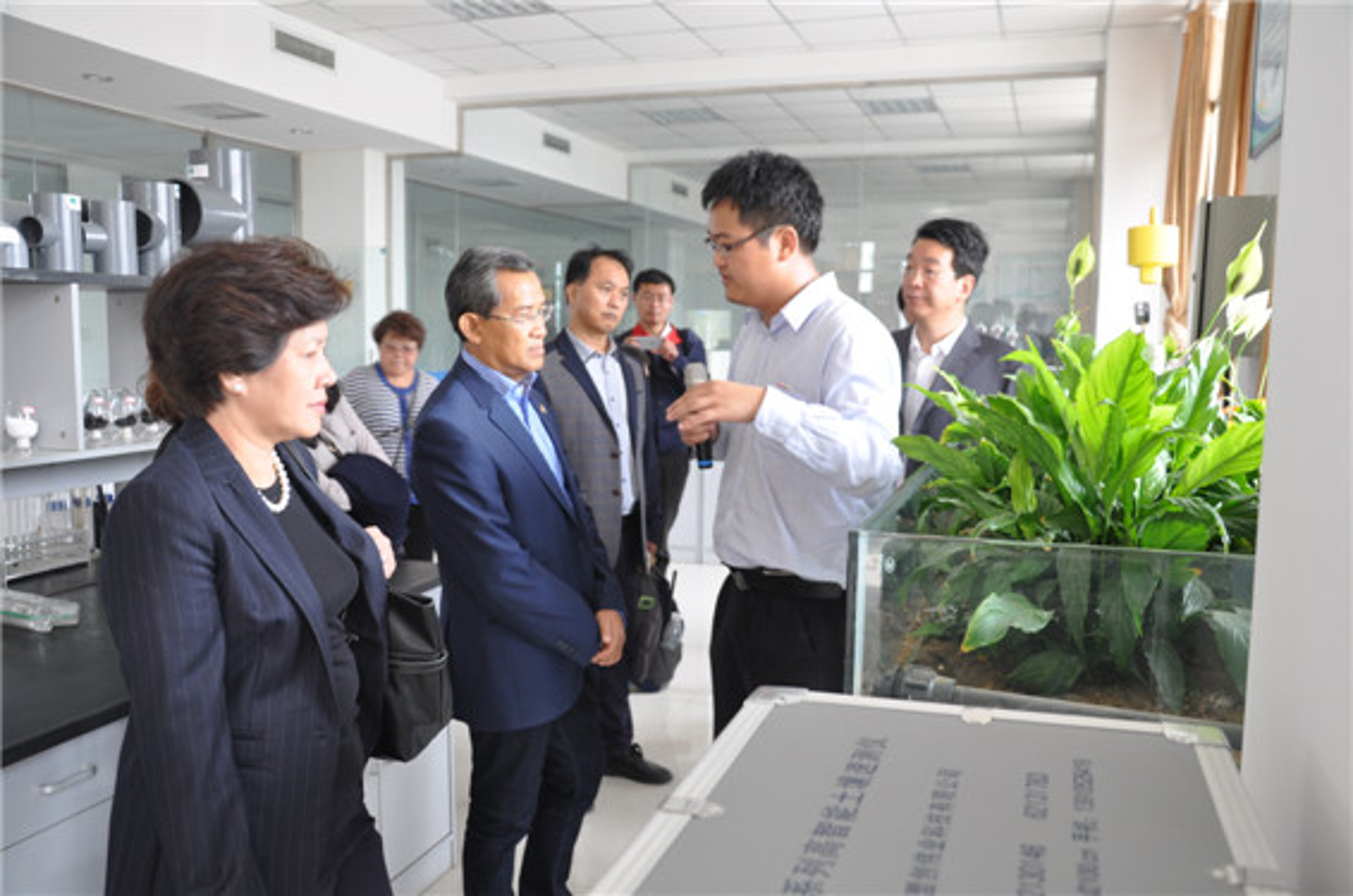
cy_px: 448
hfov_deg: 59.6
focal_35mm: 32
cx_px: 676
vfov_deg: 41.5
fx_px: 1182
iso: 250
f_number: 5
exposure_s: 1/25
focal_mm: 21
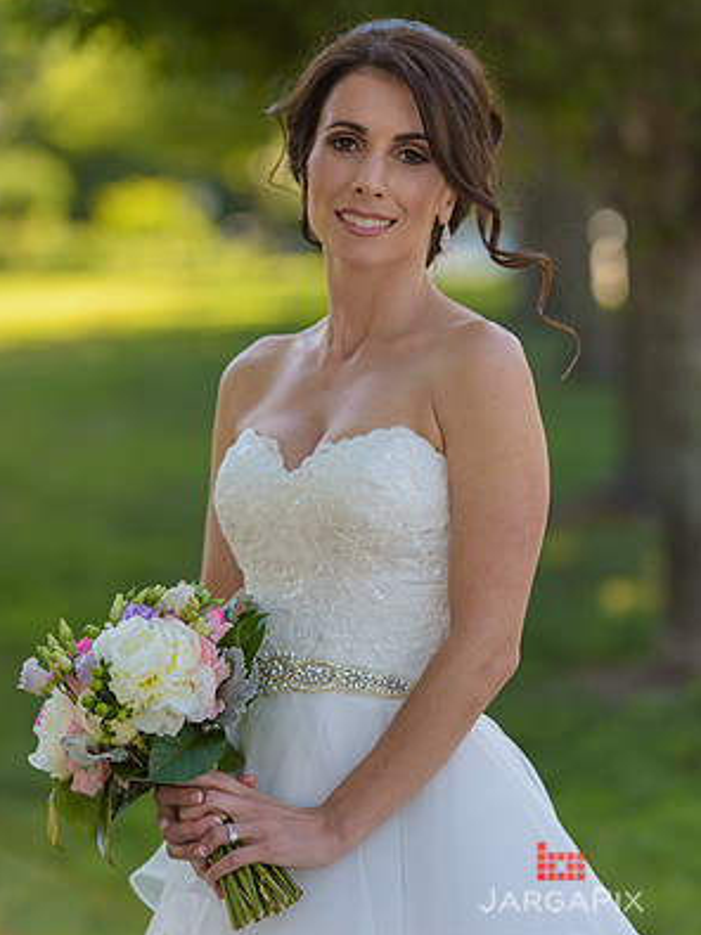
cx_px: 348
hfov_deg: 10.0
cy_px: 431
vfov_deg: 13.3
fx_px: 3998
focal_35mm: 148
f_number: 3.2
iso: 200
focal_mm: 135
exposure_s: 1/500
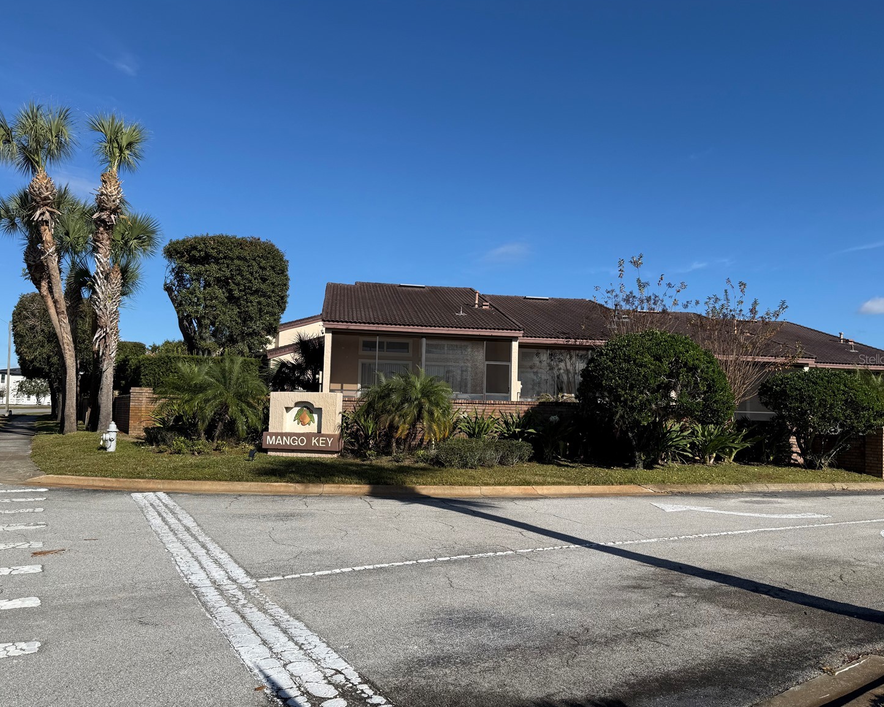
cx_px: 426
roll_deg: -1.8
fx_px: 680
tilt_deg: +6.6
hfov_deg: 66.0
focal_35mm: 26
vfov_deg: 54.9
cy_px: 359
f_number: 1.78
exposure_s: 1/6711
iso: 80
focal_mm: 6.76
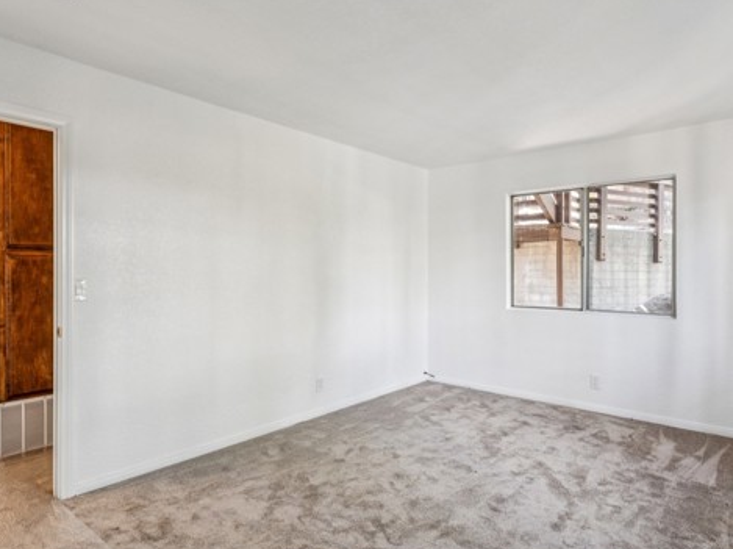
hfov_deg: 78.6
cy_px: 277
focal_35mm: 21
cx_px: 383
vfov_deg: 63.1
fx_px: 447
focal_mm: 16.1
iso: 100
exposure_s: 1.3
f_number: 13
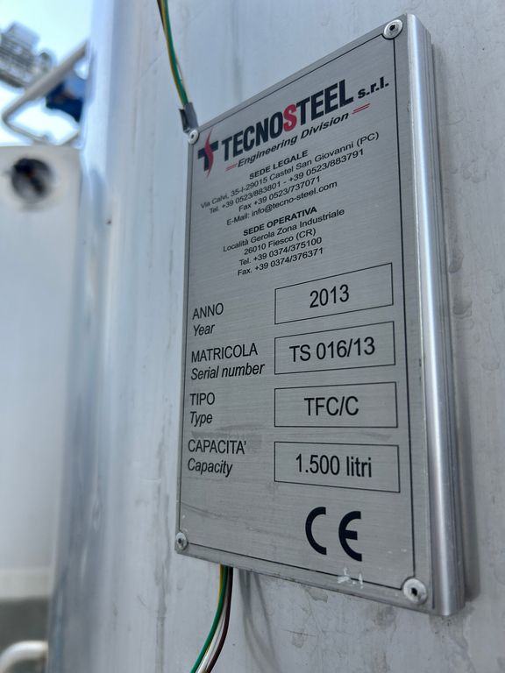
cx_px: 252
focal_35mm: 26
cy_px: 336
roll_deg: -0.7
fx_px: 506
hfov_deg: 53.1
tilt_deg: +12.3
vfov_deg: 67.3
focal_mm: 5.7
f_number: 1.5
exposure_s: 1/135
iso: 50
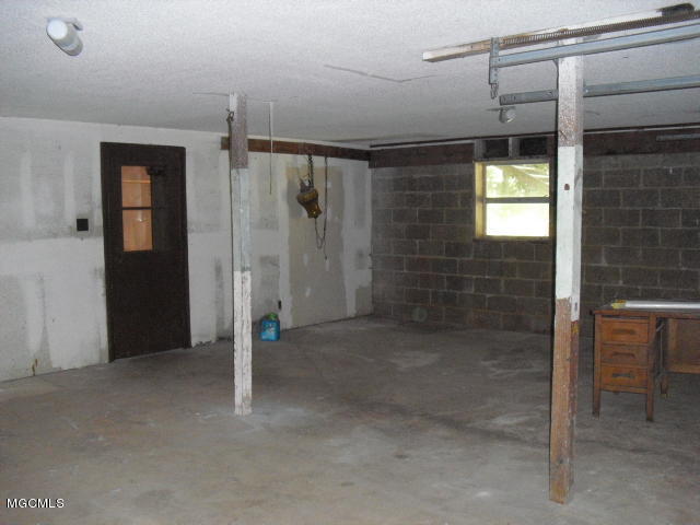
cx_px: 350
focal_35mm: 36
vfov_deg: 39.7
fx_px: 728
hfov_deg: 51.4
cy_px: 262
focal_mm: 6.3
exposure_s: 1/60
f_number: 3.1
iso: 800
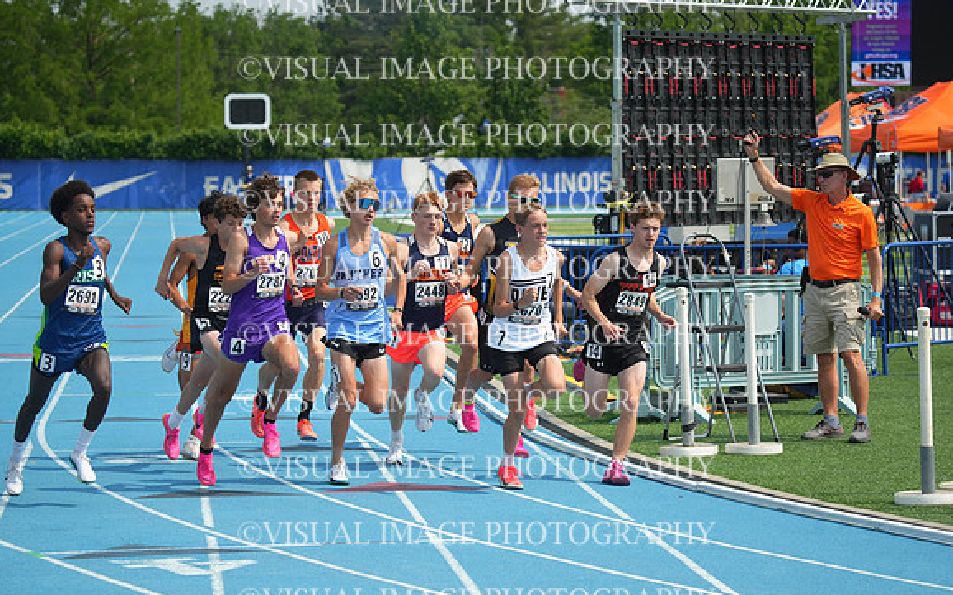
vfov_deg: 7.5
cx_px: 476
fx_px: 4518
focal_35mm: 174
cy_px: 301
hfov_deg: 12.0
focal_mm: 170
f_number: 5.6
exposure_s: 1/3200
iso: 500
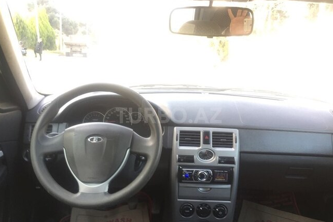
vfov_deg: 42.3
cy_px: 115
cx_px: 169
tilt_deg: -12.0
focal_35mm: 31
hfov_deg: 60.3
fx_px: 287
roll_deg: -3.6
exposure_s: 1/50
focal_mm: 4.15
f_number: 2.2
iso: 40
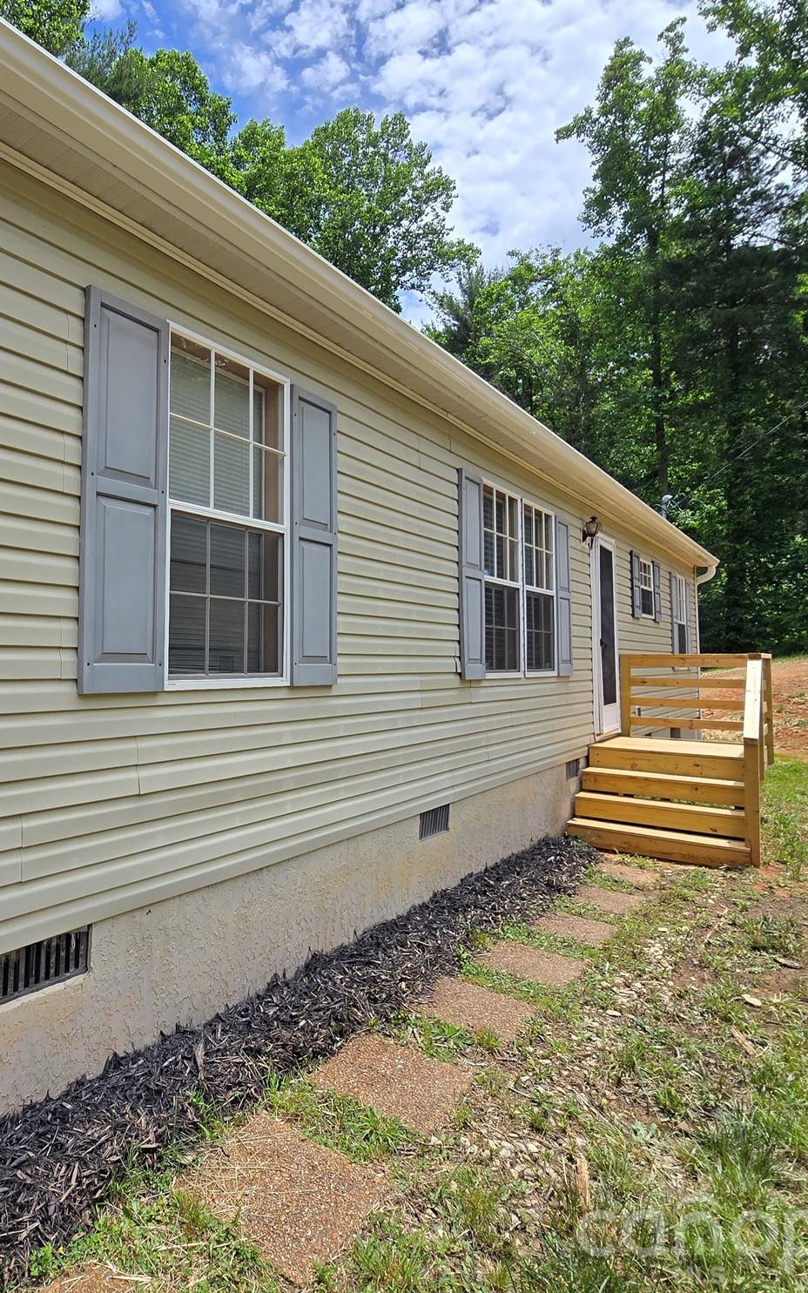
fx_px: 669
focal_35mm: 19
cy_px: 630
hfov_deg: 59.2
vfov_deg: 88.0
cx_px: 209
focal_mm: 2.2
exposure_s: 1/2333
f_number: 2.2
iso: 50
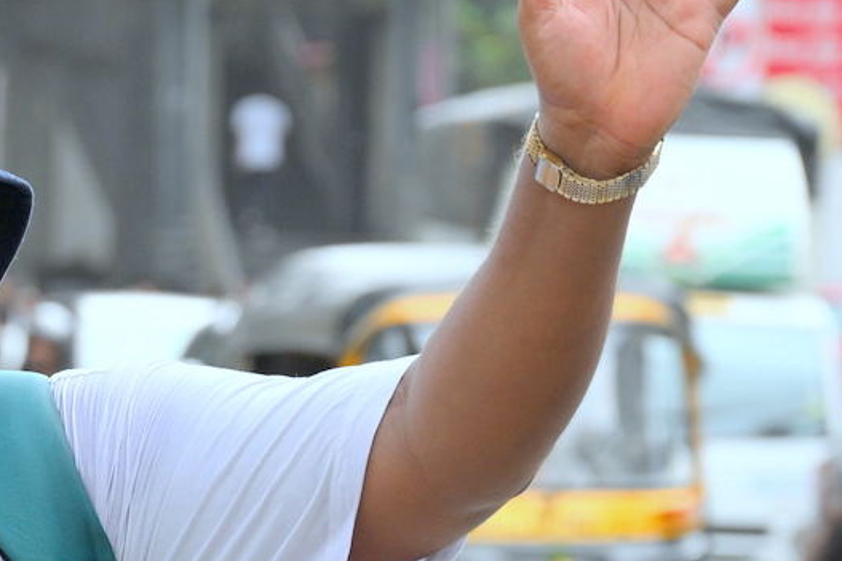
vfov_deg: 4.1
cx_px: -133
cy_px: 432
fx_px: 7809
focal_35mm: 334
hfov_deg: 6.1
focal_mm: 110
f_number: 6.3
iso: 500
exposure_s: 1/250
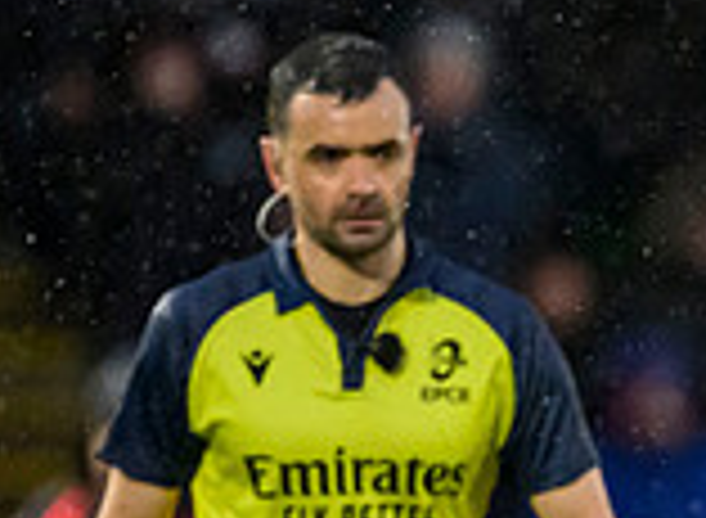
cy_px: 1154
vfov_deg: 0.7
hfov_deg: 0.9
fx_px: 43949
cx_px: 1476
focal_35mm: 2173
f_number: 4
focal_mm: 400
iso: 6400
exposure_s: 1/2000
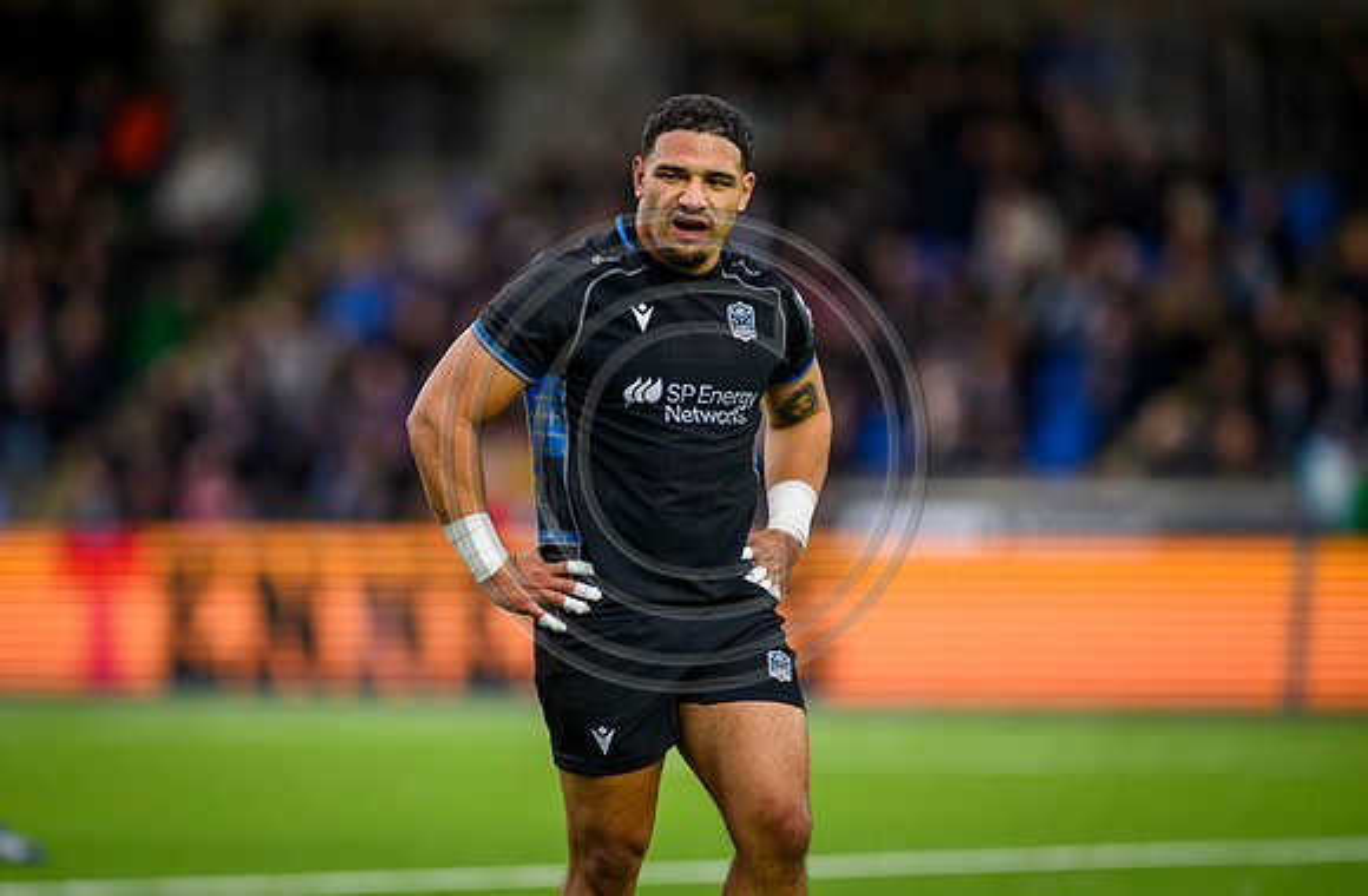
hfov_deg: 4.9
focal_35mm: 420
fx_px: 15887
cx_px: 653
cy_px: 420
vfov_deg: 3.2
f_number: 3.2
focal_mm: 400
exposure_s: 1/2500
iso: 2000
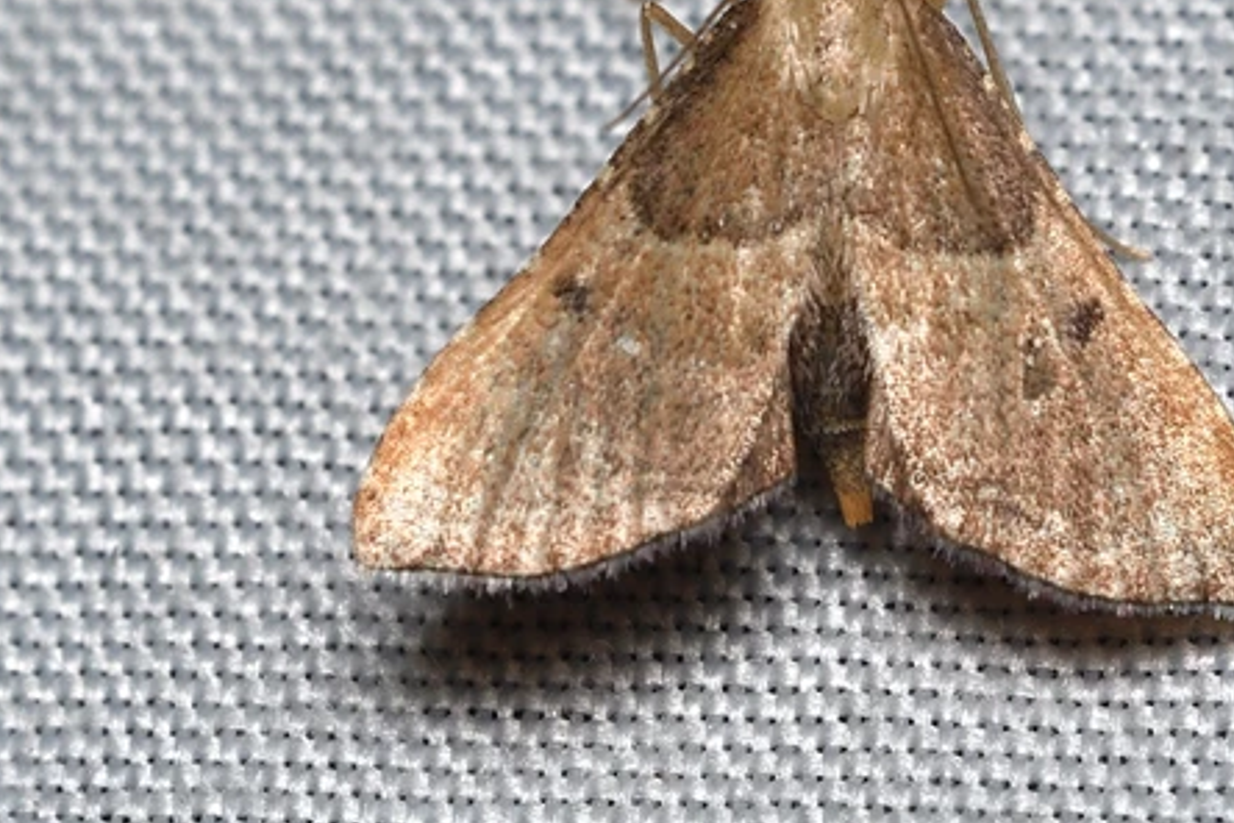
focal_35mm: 324
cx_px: 803
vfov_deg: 4.2
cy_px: 261
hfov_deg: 6.4
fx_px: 11105
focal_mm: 150
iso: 100
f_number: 10
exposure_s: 1/250
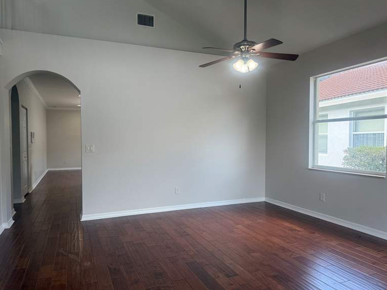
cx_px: 190
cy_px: 149
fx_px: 279
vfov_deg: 54.9
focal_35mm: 25
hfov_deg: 69.4
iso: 160
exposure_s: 1/240
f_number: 1.78
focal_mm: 6.76
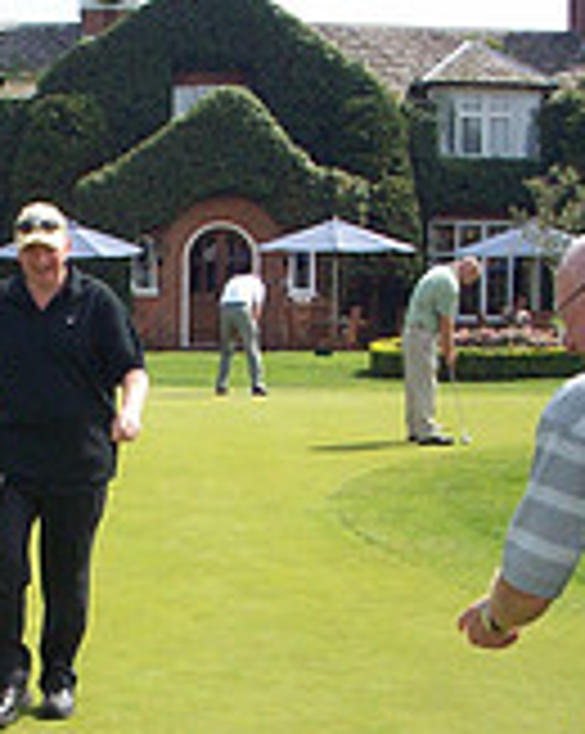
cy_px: 572
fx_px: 2168
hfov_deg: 15.2
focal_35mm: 100
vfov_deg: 19.0
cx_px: 94
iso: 80
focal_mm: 6.2
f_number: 5.6
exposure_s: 1/226
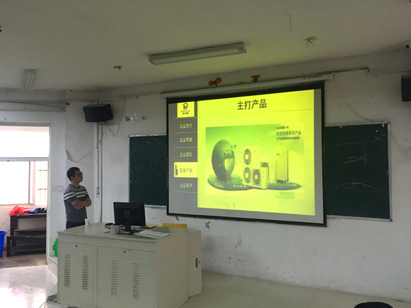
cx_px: 200
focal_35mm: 30
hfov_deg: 60.0
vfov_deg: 46.8
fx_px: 356
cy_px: 154
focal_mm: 4.15
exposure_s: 1/30
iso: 80
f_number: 2.2
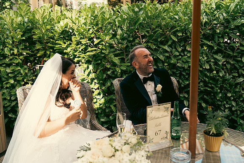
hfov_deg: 49.5
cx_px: 122
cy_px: 82
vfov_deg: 34.2
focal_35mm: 39
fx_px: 264
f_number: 3.5
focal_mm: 39
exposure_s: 1/200
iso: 125
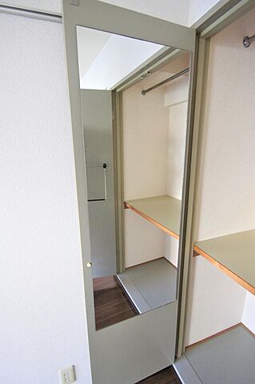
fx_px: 160
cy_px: 192
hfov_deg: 77.2
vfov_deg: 100.4
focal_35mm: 15
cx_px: 128
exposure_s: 1/30
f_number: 3.5
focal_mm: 10
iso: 1000
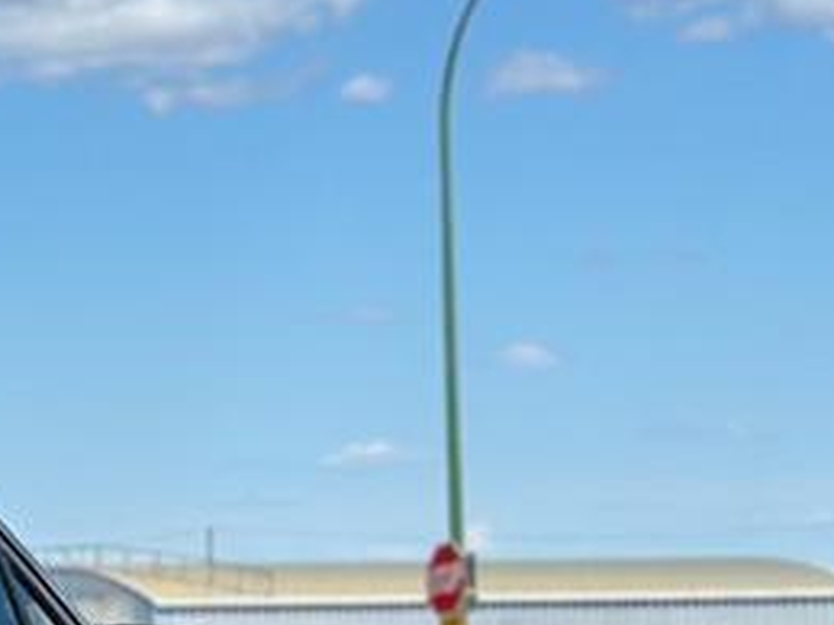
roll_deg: +1.3
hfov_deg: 7.8
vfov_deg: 6.1
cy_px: 1150
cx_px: -1179
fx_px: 5707
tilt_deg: -5.5
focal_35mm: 237
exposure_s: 1/5000
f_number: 1.78
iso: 100
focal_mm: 6.86
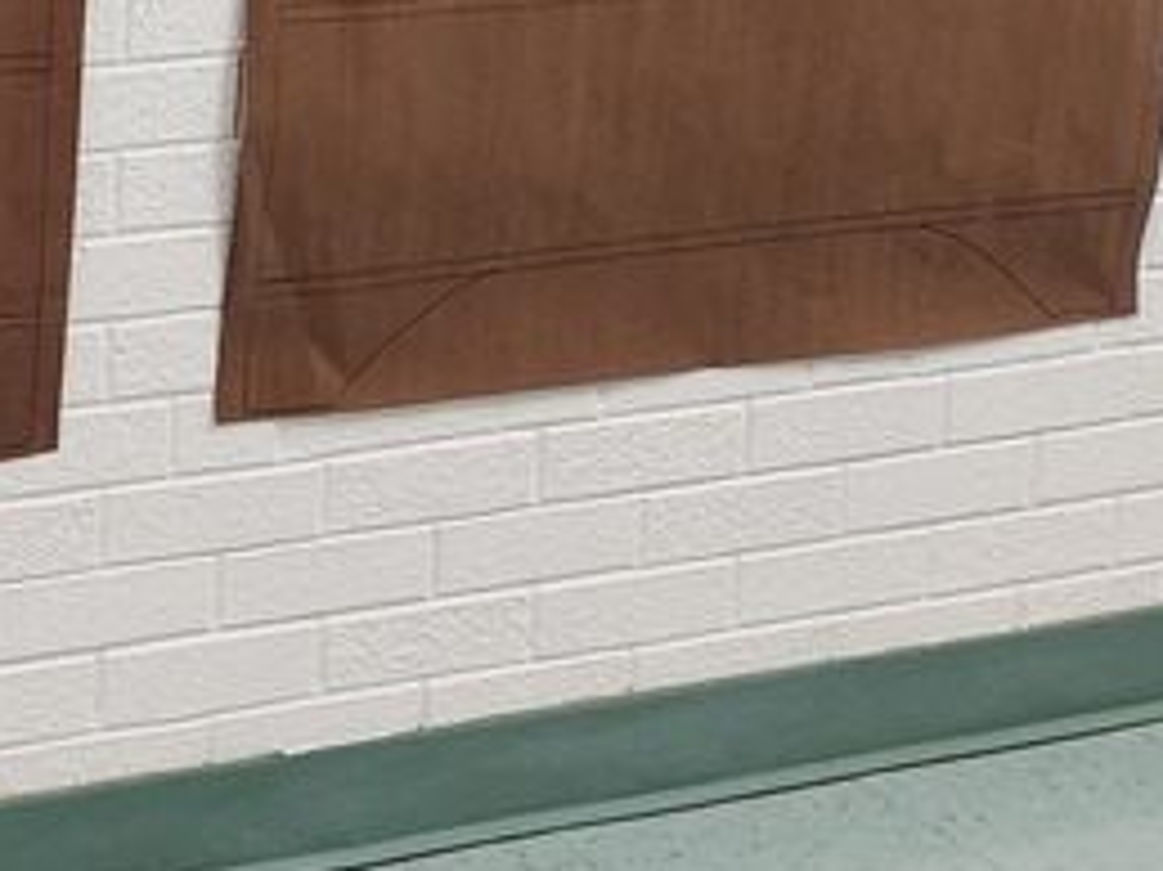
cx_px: -912
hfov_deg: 17.6
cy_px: -256
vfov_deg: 15.5
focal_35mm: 91
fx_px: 3056
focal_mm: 5.4
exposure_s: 1/120
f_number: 1.8
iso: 320
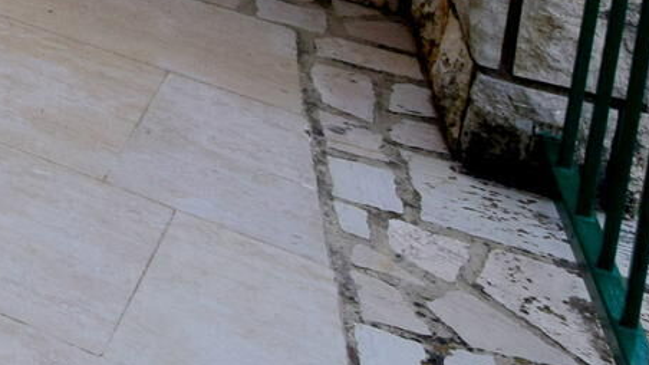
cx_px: -1001
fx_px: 1579
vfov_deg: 10.3
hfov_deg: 13.9
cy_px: -652
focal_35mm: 92
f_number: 8
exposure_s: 1/250
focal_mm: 11
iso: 220
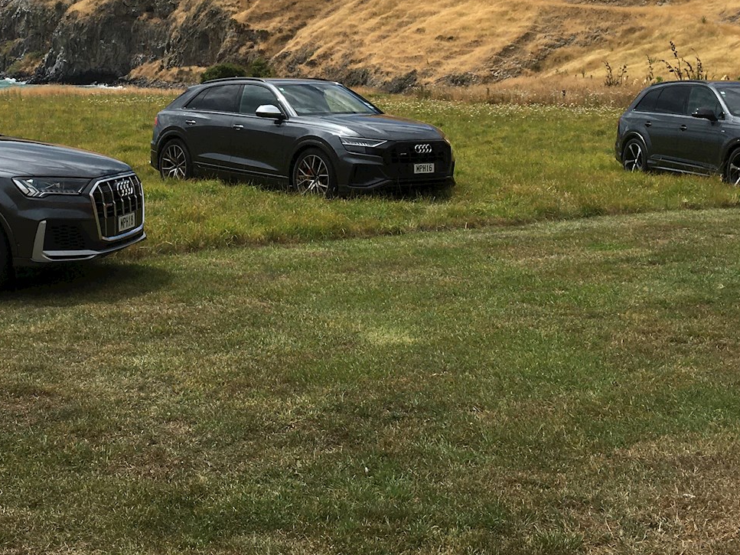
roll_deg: -1.6
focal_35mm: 60
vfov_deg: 23.9
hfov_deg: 31.9
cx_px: 230
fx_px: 1282
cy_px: 73
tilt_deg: +0.3
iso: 25
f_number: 2.2
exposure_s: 1/3077
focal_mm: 4.15
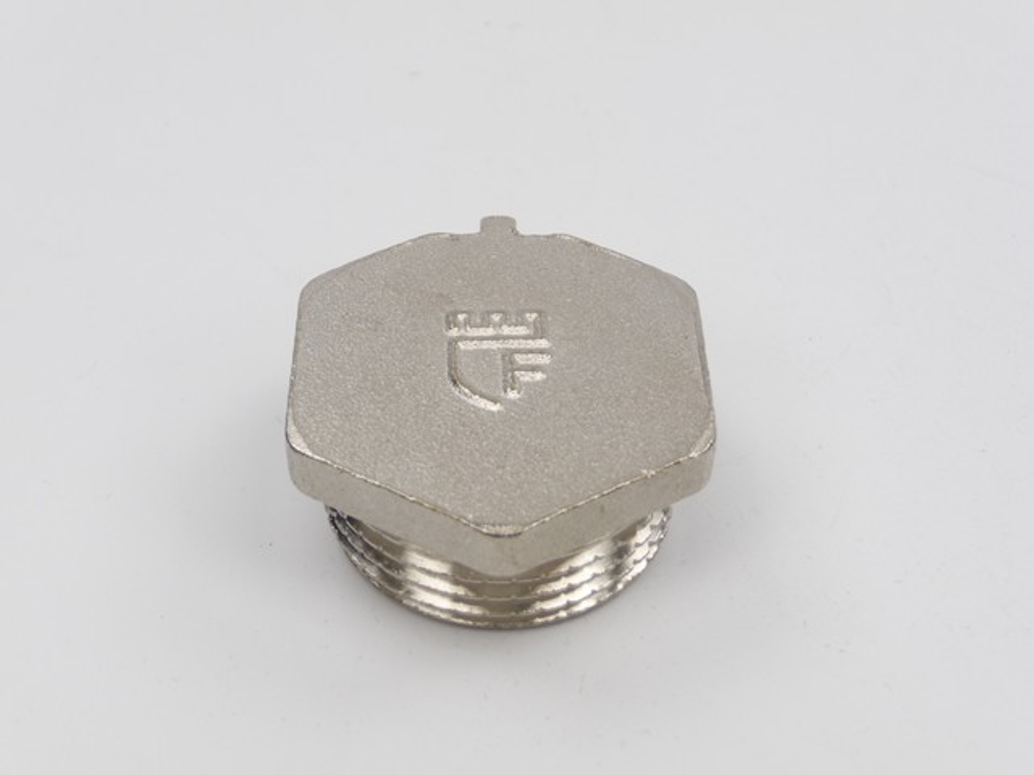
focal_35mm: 58
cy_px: 388
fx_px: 1732
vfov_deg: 25.2
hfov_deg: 33.2
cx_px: 517
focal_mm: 9.8
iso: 100
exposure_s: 1/500
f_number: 4.4
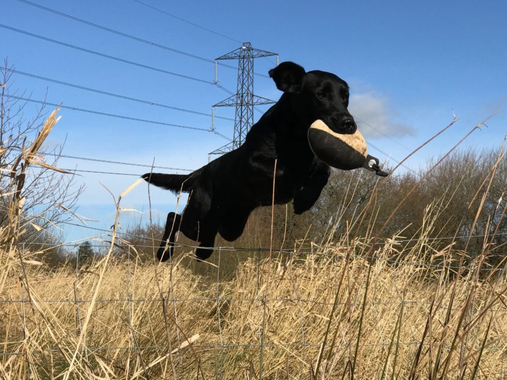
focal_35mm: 70
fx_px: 1025
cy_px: 230
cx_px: 244
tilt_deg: +0.9
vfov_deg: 21.0
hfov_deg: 27.8
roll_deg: -2.0
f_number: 2.8
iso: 20
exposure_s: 1/1368
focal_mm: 6.6
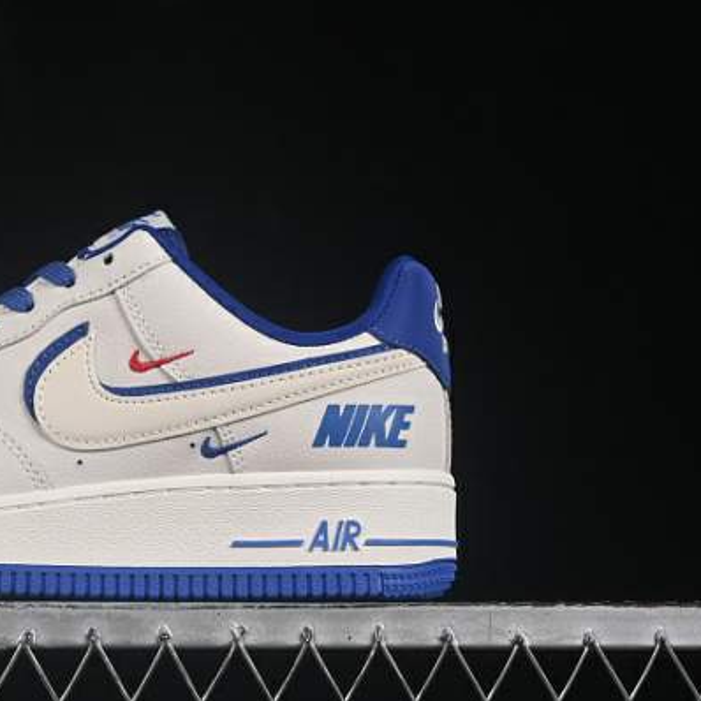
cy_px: 336
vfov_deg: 14.9
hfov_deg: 14.7
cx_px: 69
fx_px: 2681
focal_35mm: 117
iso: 160
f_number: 8
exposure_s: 1/80
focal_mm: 50
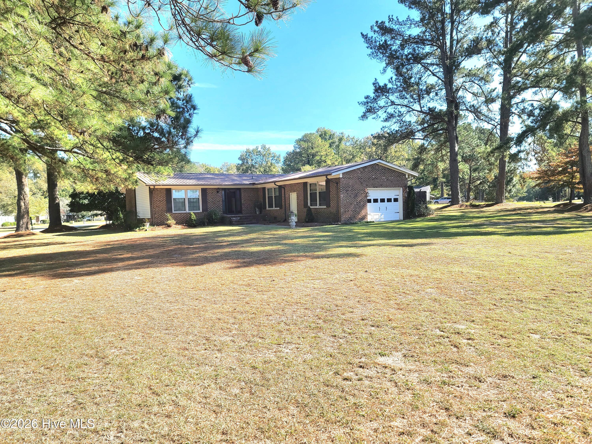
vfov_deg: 54.9
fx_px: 428
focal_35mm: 25
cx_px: 296
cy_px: 222
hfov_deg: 69.4
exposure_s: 1/556
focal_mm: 7
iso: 16
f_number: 1.8
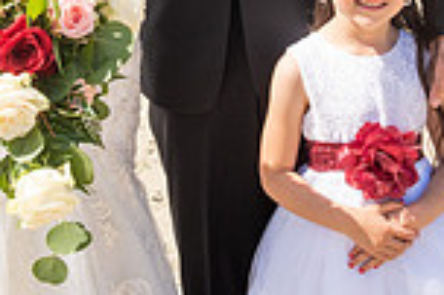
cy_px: -139
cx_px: 210
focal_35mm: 145
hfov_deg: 14.2
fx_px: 1786
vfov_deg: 9.2
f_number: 11
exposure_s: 1/200
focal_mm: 38
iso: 200
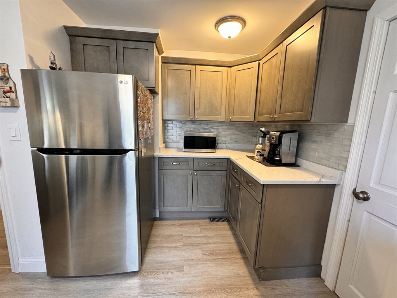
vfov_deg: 85.7
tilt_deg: -9.1
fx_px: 161
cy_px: 149
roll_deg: -2.5
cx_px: 198
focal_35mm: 14
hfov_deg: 102.1
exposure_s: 1/60
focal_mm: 2.22
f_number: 2.2
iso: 250
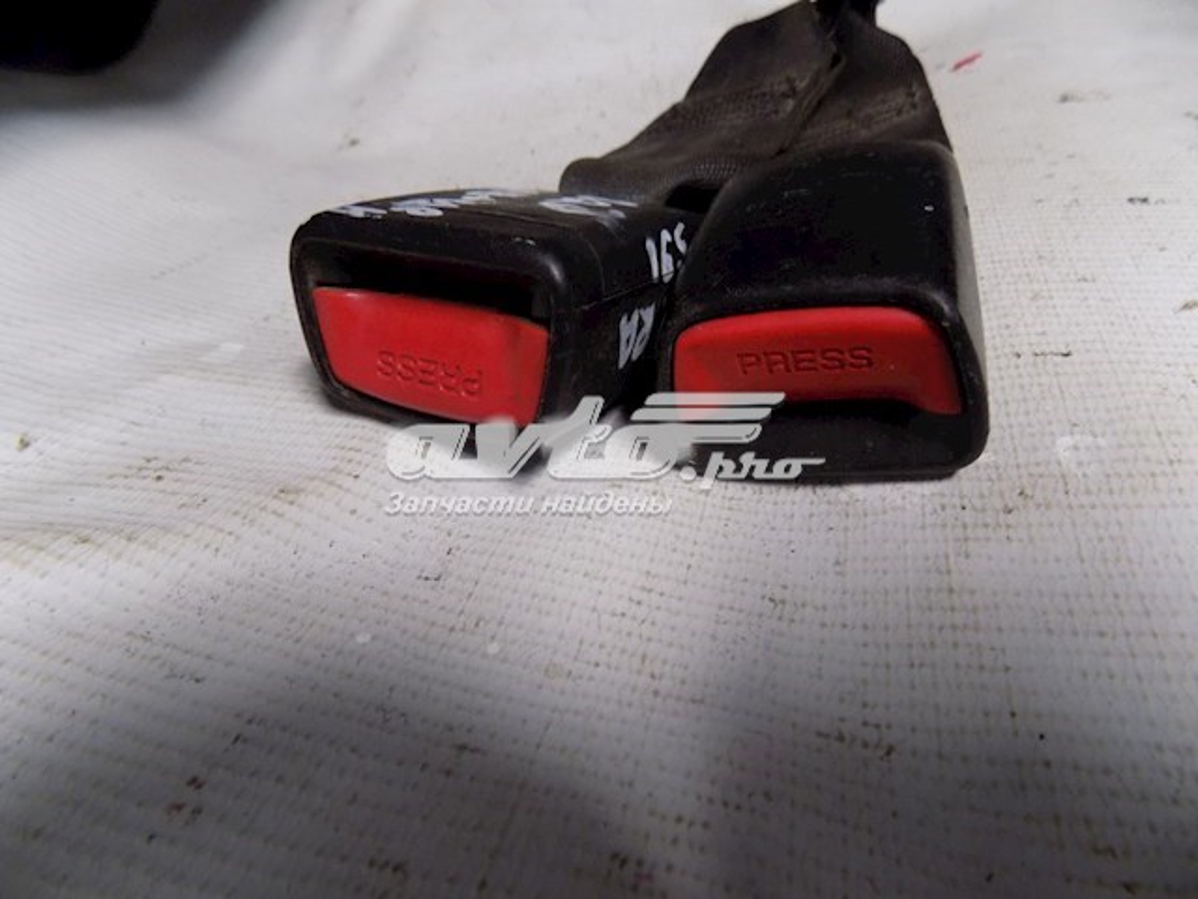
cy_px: 450
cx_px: 599
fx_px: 796
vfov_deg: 58.9
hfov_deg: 73.9
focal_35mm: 23
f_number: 3.1
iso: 220
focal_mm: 4
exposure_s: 1/30
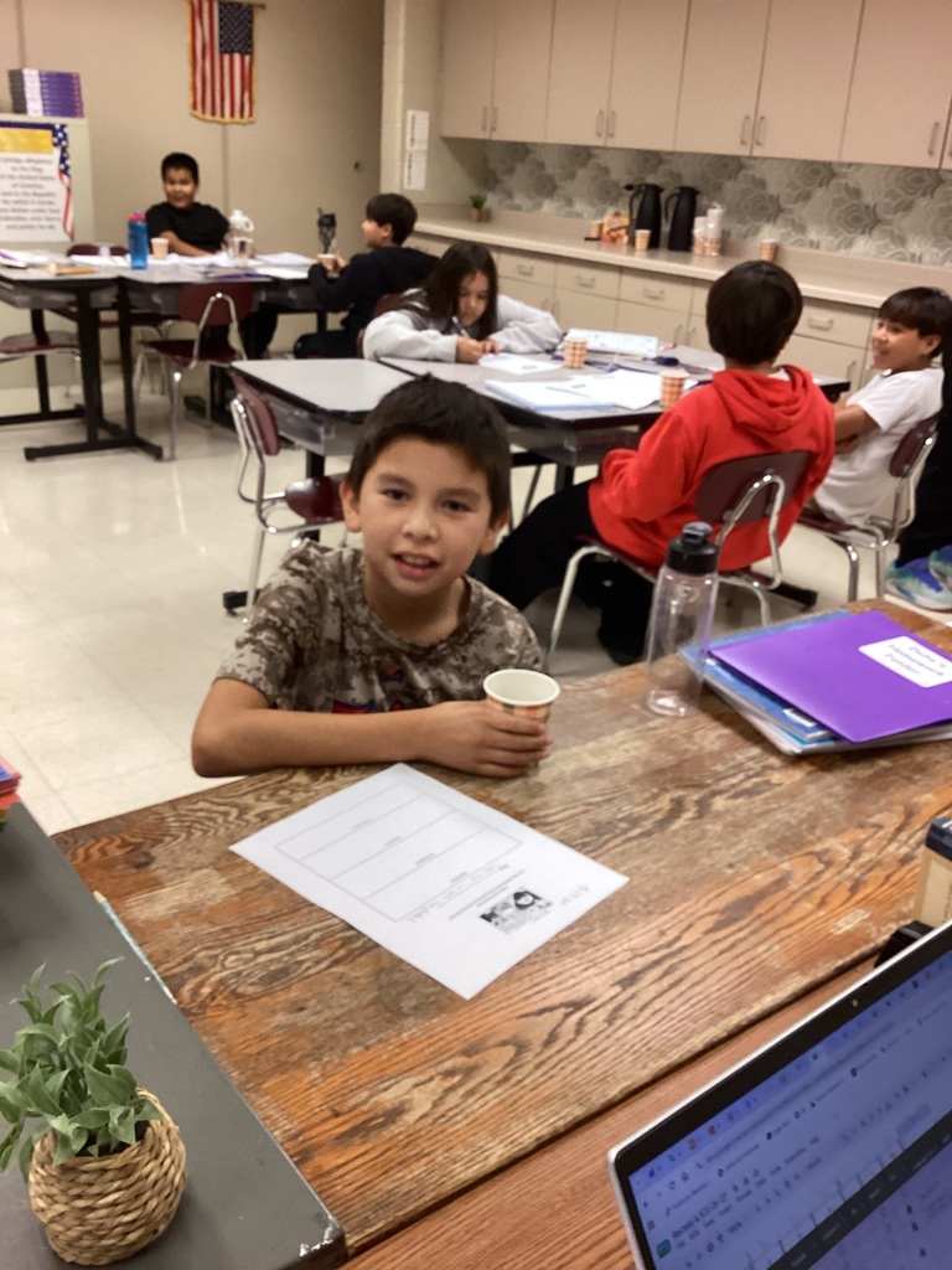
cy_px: 635
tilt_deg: -23.2
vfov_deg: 58.4
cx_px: 476
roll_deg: -2.4
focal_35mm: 31
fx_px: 1137
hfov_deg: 45.4
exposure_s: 1/60
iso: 200
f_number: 2.4
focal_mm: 3.3
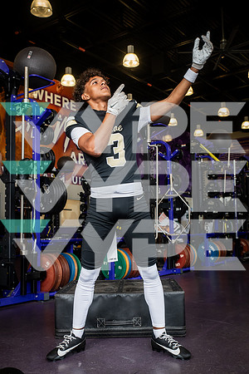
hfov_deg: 35.1
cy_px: 187
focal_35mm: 38
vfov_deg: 50.7
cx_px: 124
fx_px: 394
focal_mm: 38
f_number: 5.6
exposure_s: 1/250
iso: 500
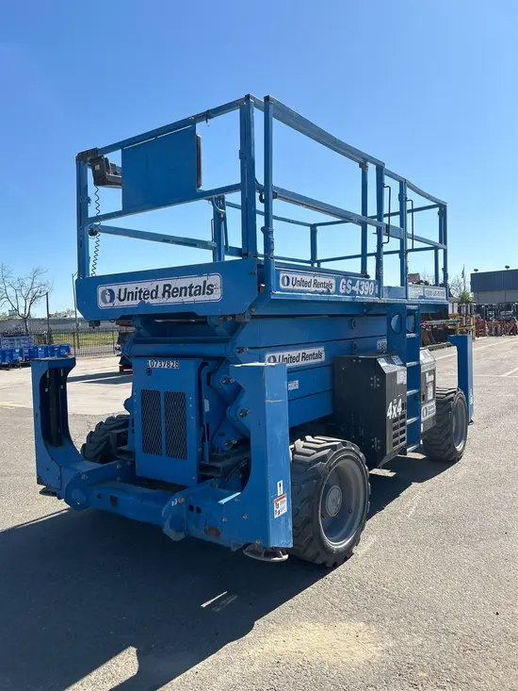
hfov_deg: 53.1
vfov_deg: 67.3
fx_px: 519
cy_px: 346
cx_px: 259
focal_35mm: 26
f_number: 1.5
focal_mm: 5.7
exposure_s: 1/4115
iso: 50
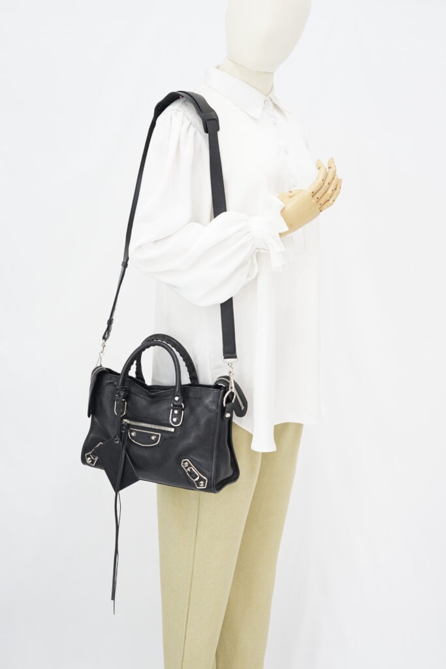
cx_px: 223
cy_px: 334
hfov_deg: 27.0
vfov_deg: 39.6
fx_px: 929
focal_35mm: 50
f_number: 6.3
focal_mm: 50
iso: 640
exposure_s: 1/6
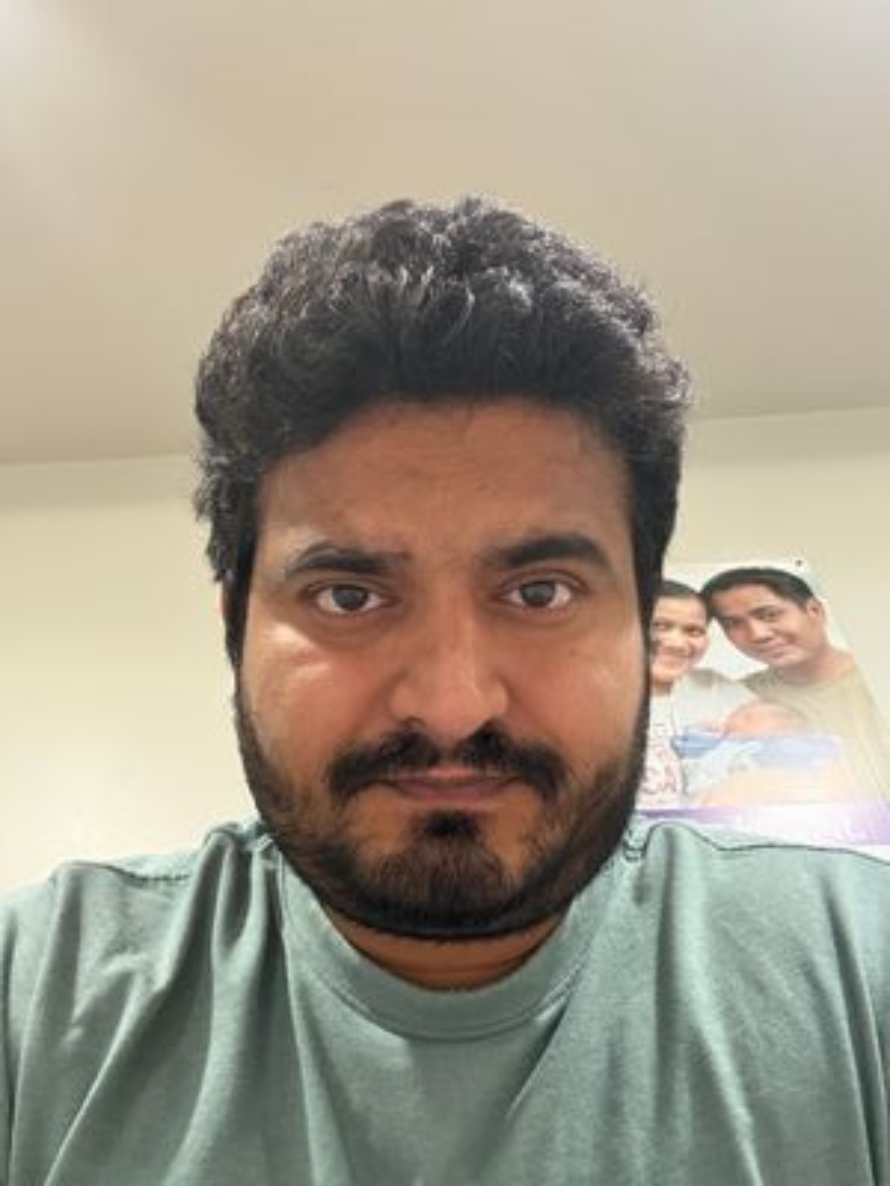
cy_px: 593
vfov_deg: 60.0
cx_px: 445
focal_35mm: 30
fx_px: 1028
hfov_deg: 46.8
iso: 320
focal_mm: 2.69
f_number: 1.9
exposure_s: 1/40
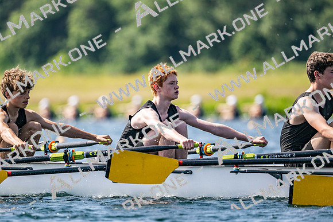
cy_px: 111
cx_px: 166
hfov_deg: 5.2
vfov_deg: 3.4
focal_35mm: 400
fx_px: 3701
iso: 320
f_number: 4.5
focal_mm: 400
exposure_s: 1/2500
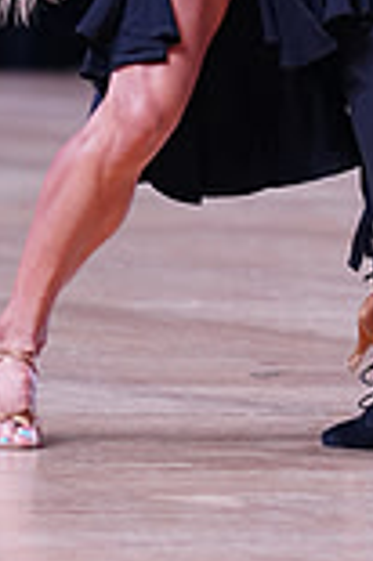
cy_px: -188
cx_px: 400
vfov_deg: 3.9
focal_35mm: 521
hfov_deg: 2.6
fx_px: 8115
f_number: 2.8
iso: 1600
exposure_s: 1/640
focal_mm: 139
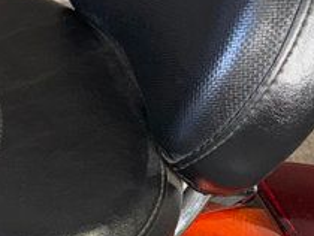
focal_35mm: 117
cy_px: 267
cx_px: -399
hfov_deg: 13.3
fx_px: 1063
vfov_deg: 12.4
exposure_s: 1/27
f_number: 1.78
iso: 80
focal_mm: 6.76
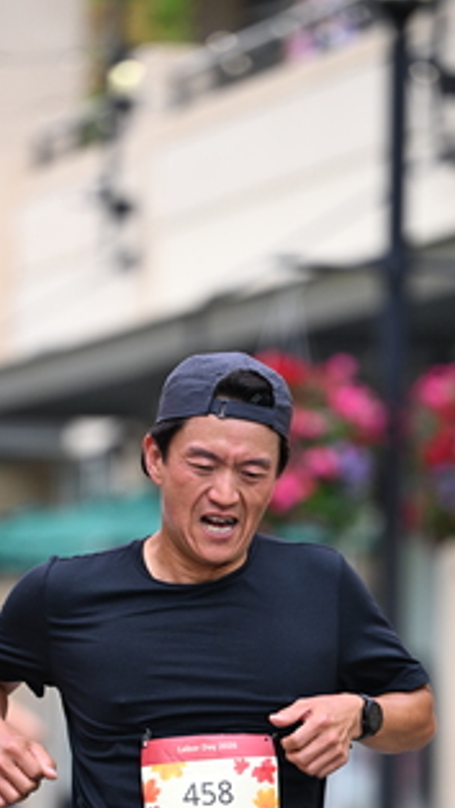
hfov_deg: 4.0
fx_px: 6488
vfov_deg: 7.1
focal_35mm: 303
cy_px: 602
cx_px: 217
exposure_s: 1/1600
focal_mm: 165
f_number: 2.8
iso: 1000
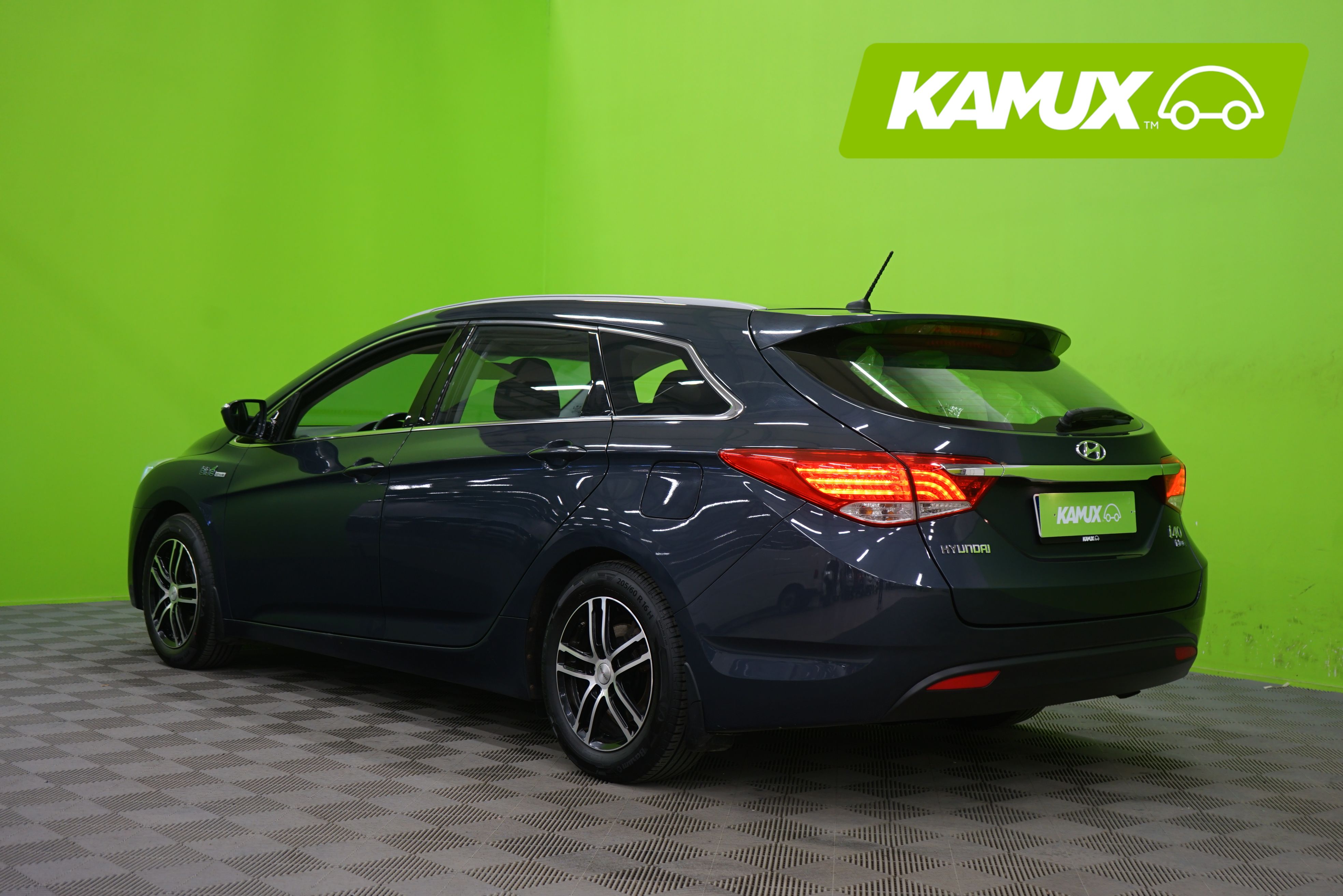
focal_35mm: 45
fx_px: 1679
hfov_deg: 43.6
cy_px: 448
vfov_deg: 29.9
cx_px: 672
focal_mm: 45
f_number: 5
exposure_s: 1/8
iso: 400
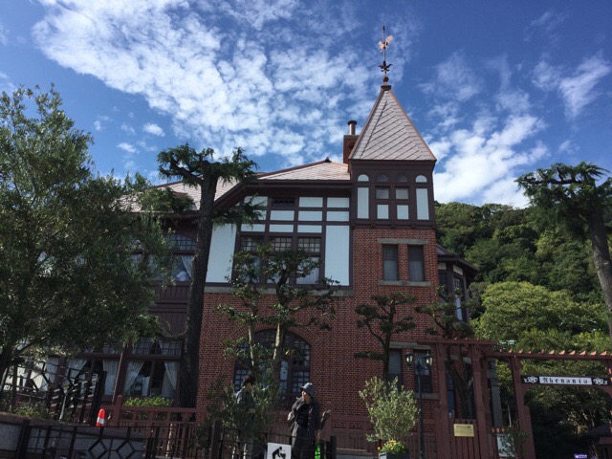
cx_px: 306
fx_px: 548
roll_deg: -5.6
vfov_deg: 45.4
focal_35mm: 31
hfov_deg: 58.4
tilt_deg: +28.1
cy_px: 230
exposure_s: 1/970
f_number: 2.4
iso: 25
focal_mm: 3.3
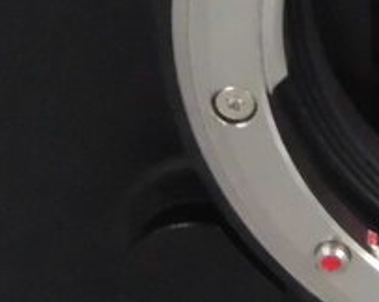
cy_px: -106
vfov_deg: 4.5
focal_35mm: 341
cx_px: 472
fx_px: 3821
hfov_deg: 5.6
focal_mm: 10.54
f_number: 4.2
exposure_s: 1/60
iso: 640
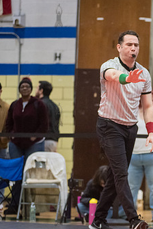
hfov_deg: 7.9
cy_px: 114
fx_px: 1101
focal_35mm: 173
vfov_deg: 11.9
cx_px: 191
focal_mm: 100
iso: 8000
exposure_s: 1/500
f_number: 3.2
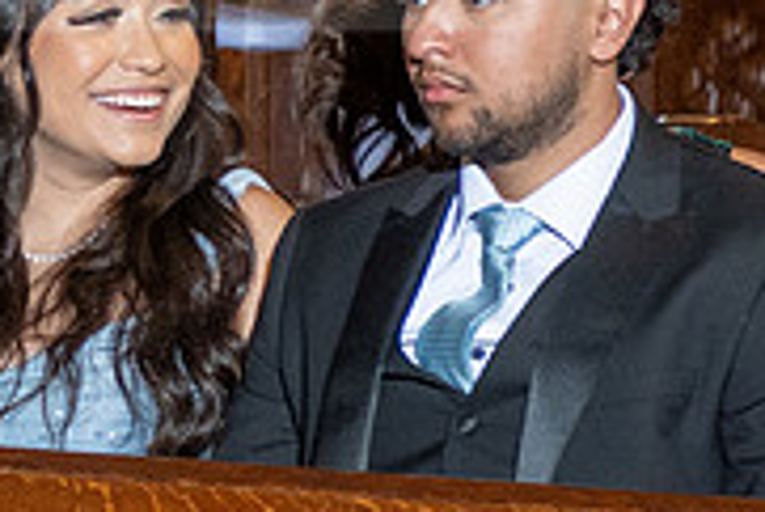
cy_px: 303
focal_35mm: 493
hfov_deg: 4.1
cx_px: -1291
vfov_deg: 2.8
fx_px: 10484
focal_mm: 70
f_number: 4.5
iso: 800
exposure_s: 1/160
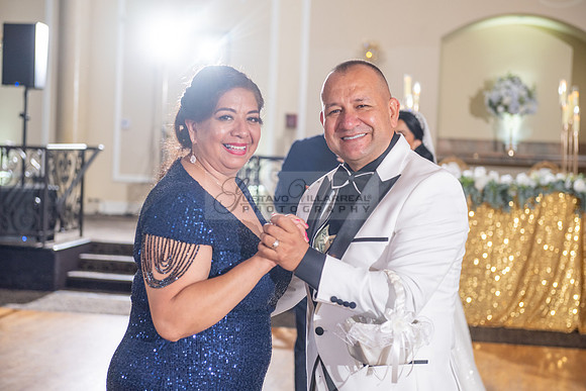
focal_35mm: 70
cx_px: 293
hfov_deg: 28.8
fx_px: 1140
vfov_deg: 19.5
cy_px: 196
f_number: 4
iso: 800
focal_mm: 70
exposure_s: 1/160
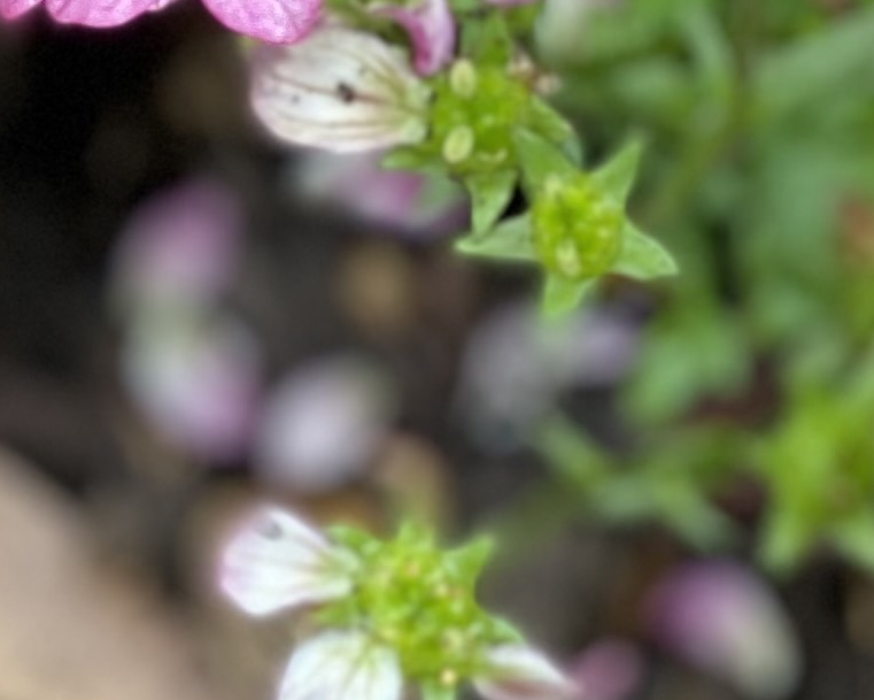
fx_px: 6959
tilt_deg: -71.5
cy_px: -648
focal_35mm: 269
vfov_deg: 5.6
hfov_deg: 7.2
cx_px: 807
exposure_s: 1/122
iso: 32
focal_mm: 6
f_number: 2
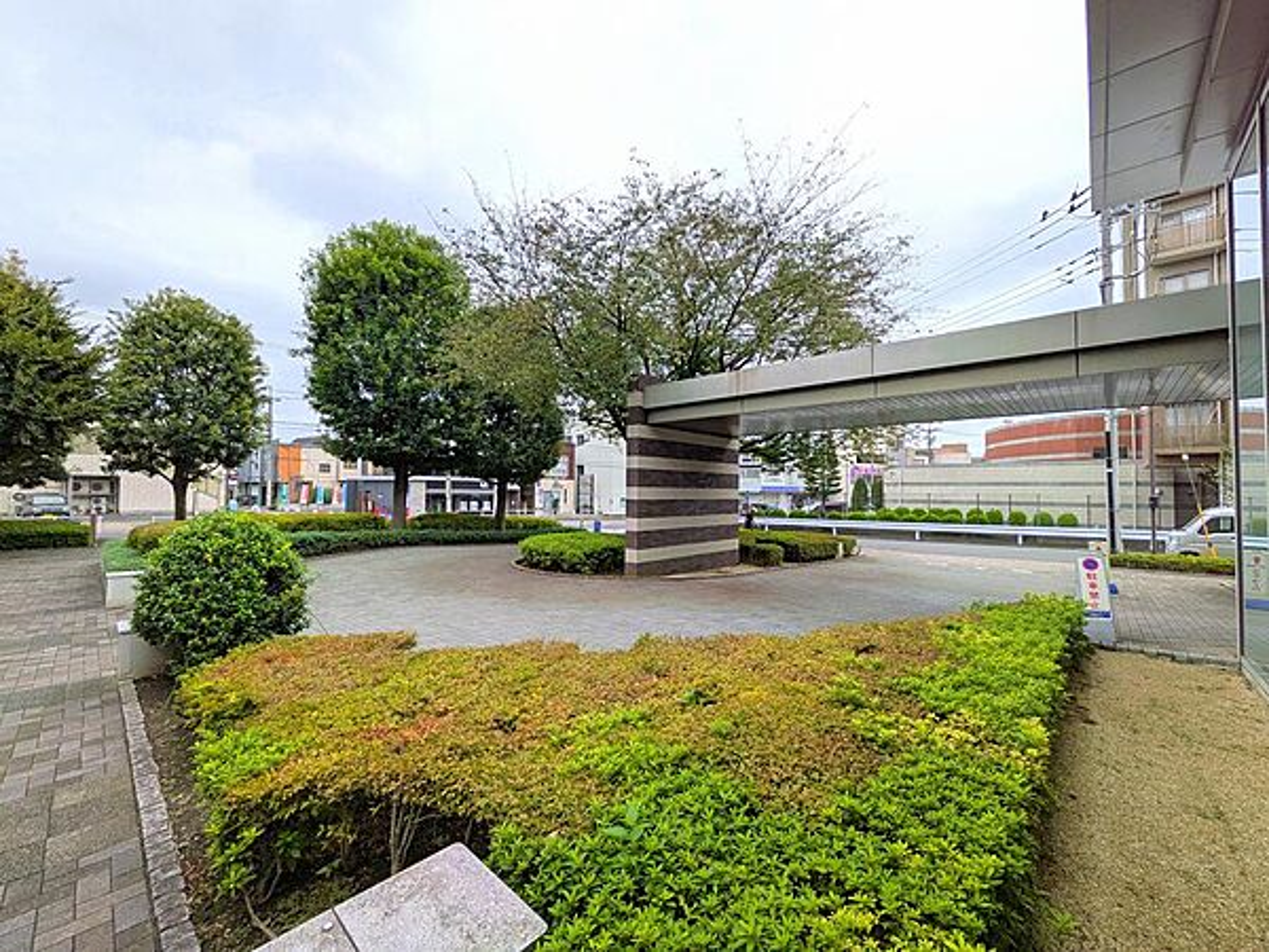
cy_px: 476
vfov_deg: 85.7
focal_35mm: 14
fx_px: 513
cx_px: 634
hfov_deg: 102.1
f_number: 2.2
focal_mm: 1.83
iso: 49
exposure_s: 1/1965
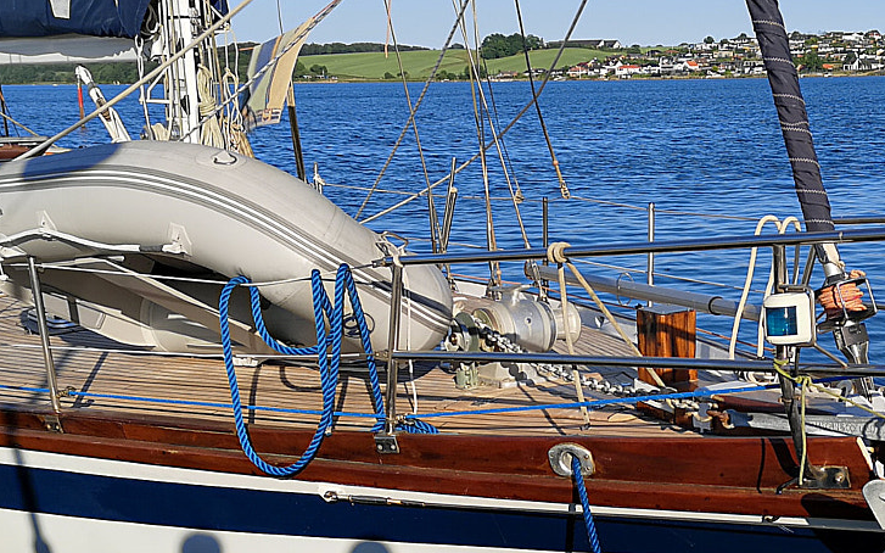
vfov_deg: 20.5
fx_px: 1519
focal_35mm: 63
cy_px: 397
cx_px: 637
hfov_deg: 32.0
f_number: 1.8
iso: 50
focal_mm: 3.95
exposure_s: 1/2268
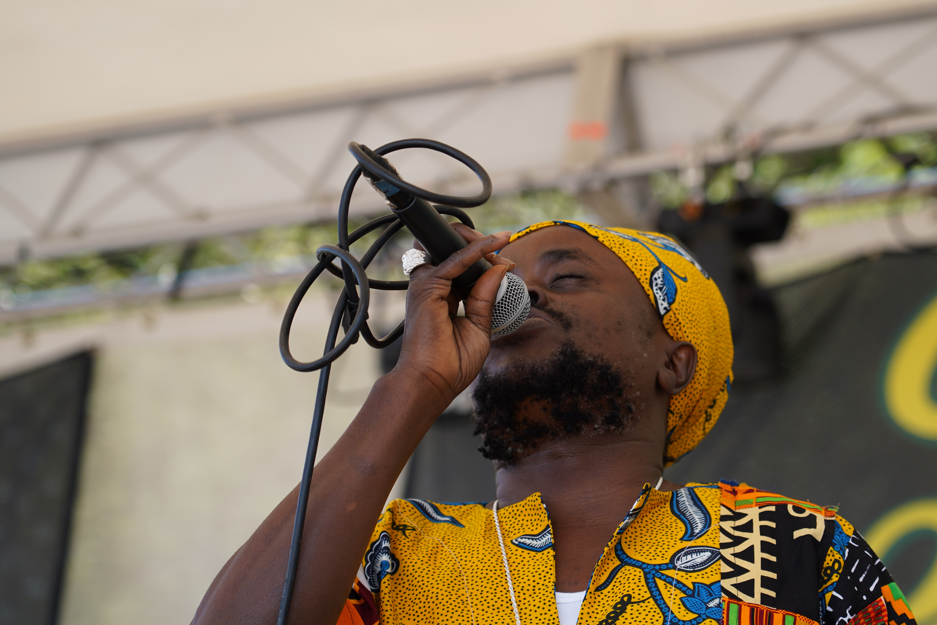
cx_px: 613
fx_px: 3591
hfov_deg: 14.8
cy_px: 350
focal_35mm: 138
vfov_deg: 9.9
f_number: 4.5
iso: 100
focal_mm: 105
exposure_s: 1/200
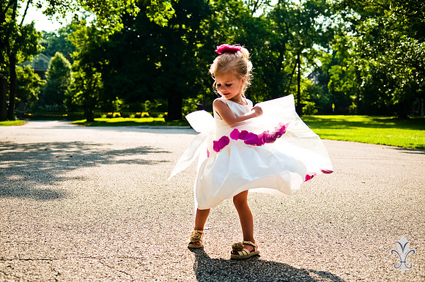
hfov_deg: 43.7
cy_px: 141
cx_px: 212
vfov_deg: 29.8
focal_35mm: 45
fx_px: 531
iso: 250
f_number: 2.8
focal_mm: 30
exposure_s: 1/2000
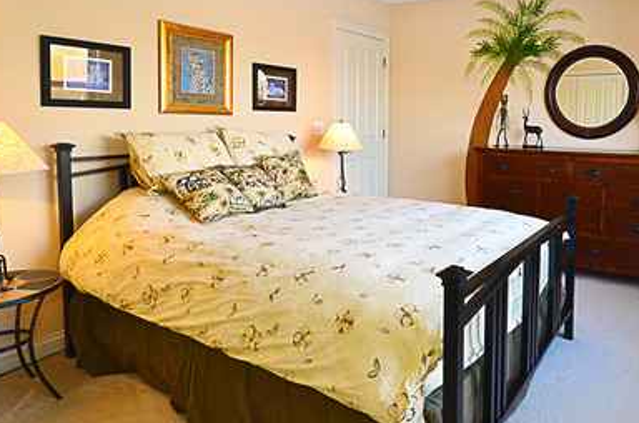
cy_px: 150
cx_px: 429
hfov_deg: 69.5
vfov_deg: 50.3
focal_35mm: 25
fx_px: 443
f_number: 7.1
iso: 800
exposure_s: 1/60
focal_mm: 10
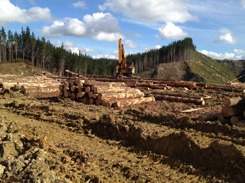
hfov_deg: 52.6
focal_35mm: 35
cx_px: 122
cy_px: 92
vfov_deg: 40.7
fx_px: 248
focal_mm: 4.28
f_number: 2.4
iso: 64
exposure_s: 1/1381
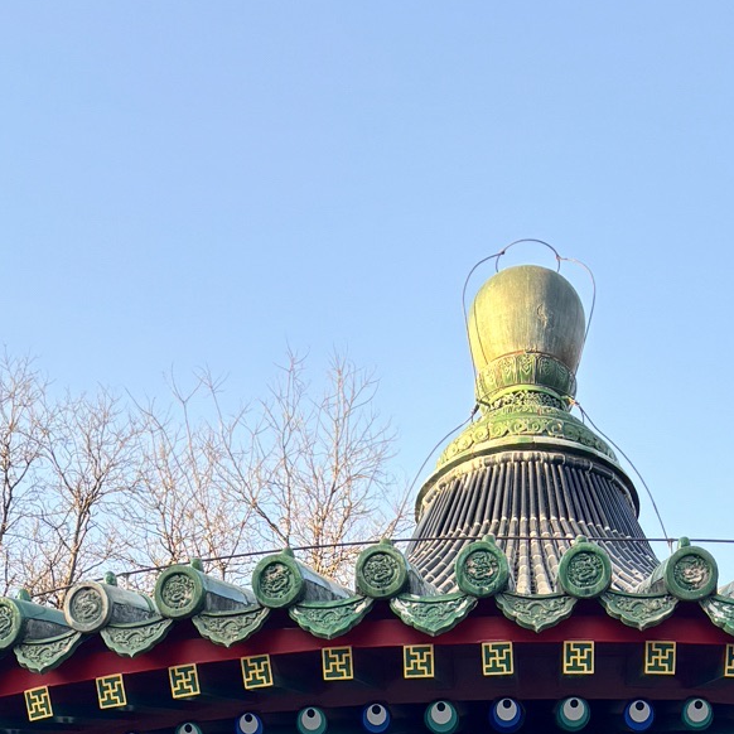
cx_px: 533
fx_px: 1895
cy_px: 1255
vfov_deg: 18.1
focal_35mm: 79
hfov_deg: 21.8
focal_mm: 5.96
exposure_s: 1/219
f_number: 1.6
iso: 40
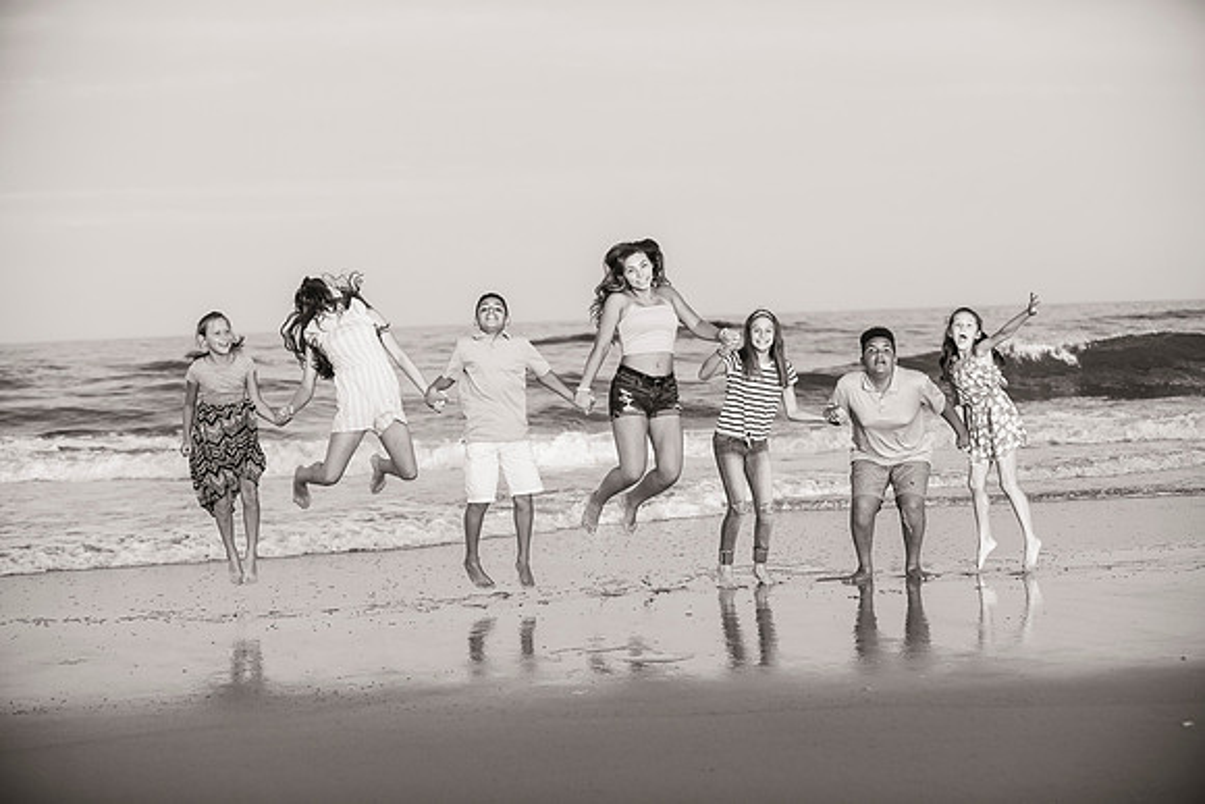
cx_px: 602
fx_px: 2343
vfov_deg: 19.5
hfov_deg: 28.8
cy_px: 402
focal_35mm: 70
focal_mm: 70
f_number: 3.5
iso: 400
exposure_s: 1/1600
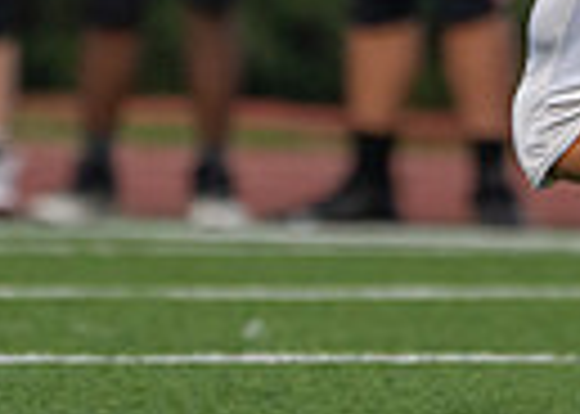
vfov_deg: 0.7
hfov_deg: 0.9
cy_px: -306
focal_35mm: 2151
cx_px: 502
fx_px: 35414
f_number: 5.6
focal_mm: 400
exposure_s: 1/1600
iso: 1000
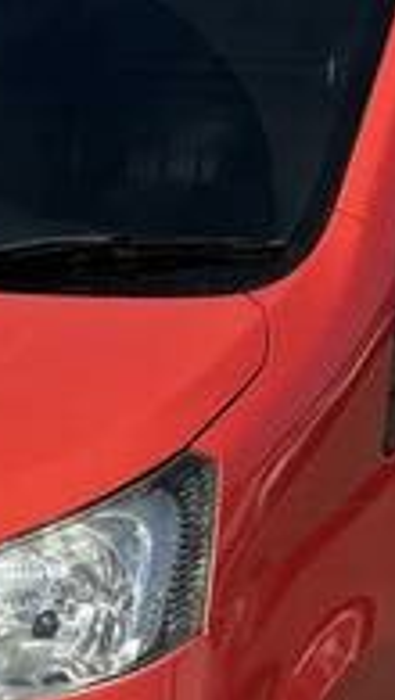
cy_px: 334
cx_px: -111
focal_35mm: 130
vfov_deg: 16.5
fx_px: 2415
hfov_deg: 9.2
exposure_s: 1/7813
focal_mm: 5.96
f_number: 1.6
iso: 64
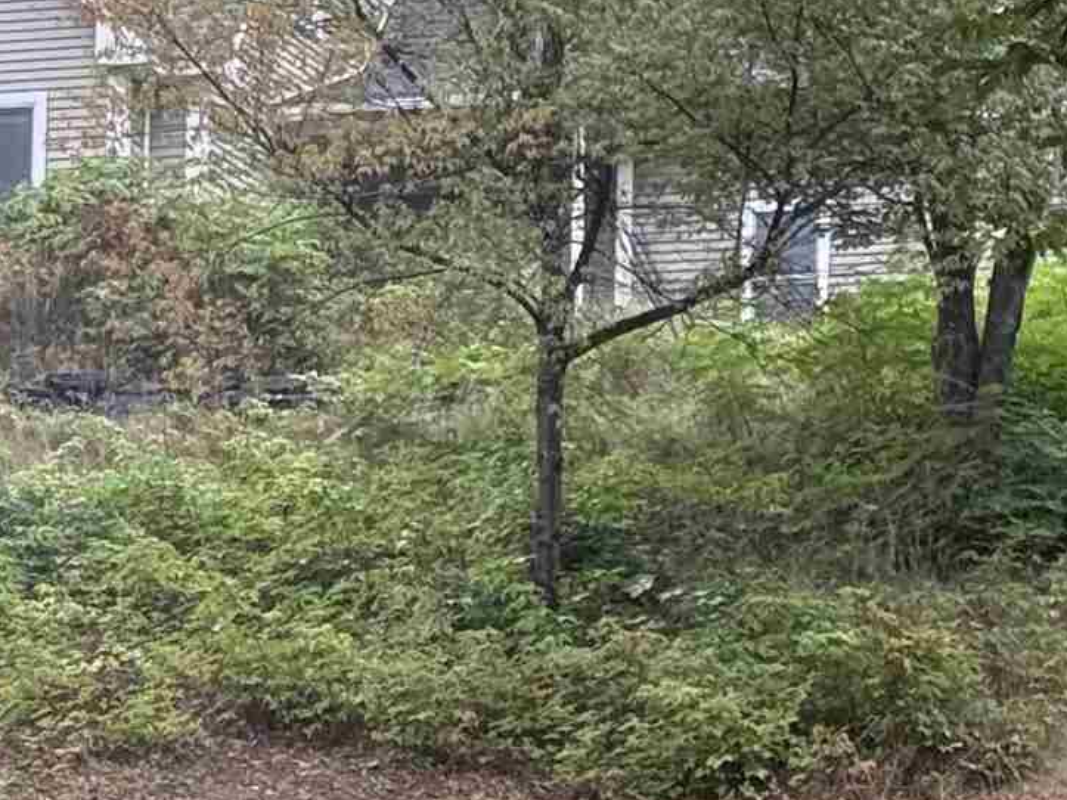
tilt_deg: +6.7
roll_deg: -1.4
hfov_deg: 9.7
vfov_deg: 7.3
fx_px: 6287
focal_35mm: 204
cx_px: 105
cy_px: 770
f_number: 1.78
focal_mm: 6.76
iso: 100
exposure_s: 1/337
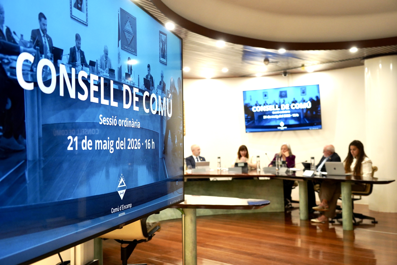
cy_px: 132
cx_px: 198
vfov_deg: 35.1
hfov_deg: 50.7
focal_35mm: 38
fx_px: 419
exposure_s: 1/160
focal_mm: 38
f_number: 4
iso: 2500
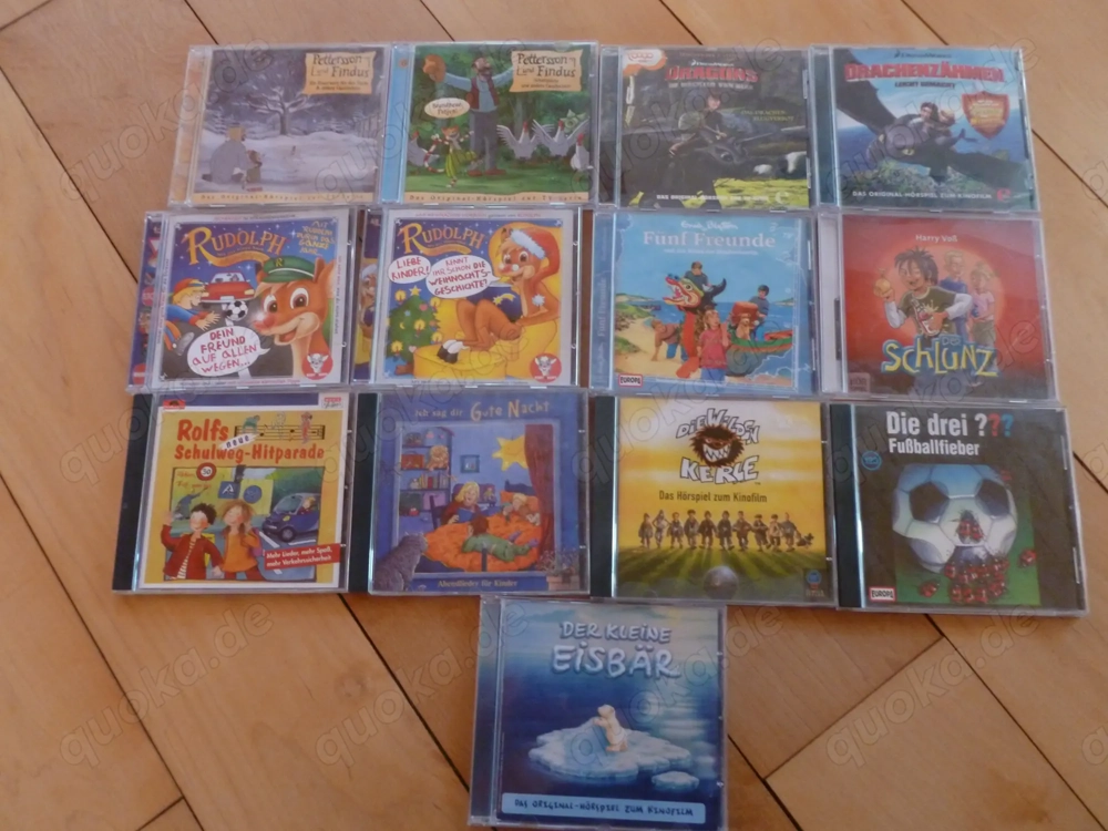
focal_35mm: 28
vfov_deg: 49.7
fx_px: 896
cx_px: 554
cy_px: 416
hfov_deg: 63.4
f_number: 3.3
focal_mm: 5
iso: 400
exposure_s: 1/40
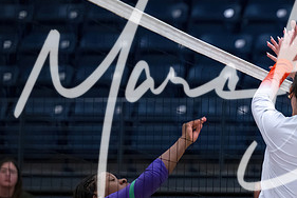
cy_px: 80
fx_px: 2874
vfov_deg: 4.0
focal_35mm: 348
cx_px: 422
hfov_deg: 5.9
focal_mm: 115
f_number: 2.8
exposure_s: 1/1000
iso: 2500
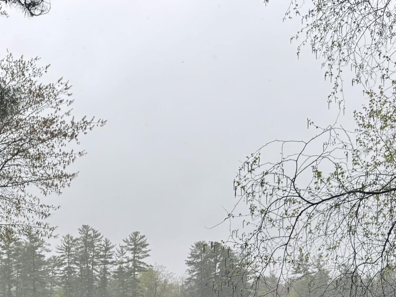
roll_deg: -1.4
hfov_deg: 31.8
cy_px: 348
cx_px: 78
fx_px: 675
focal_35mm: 59
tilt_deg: -2.3
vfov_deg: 23.0
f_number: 1.78
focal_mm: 6.76
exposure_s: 1/1042
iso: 80
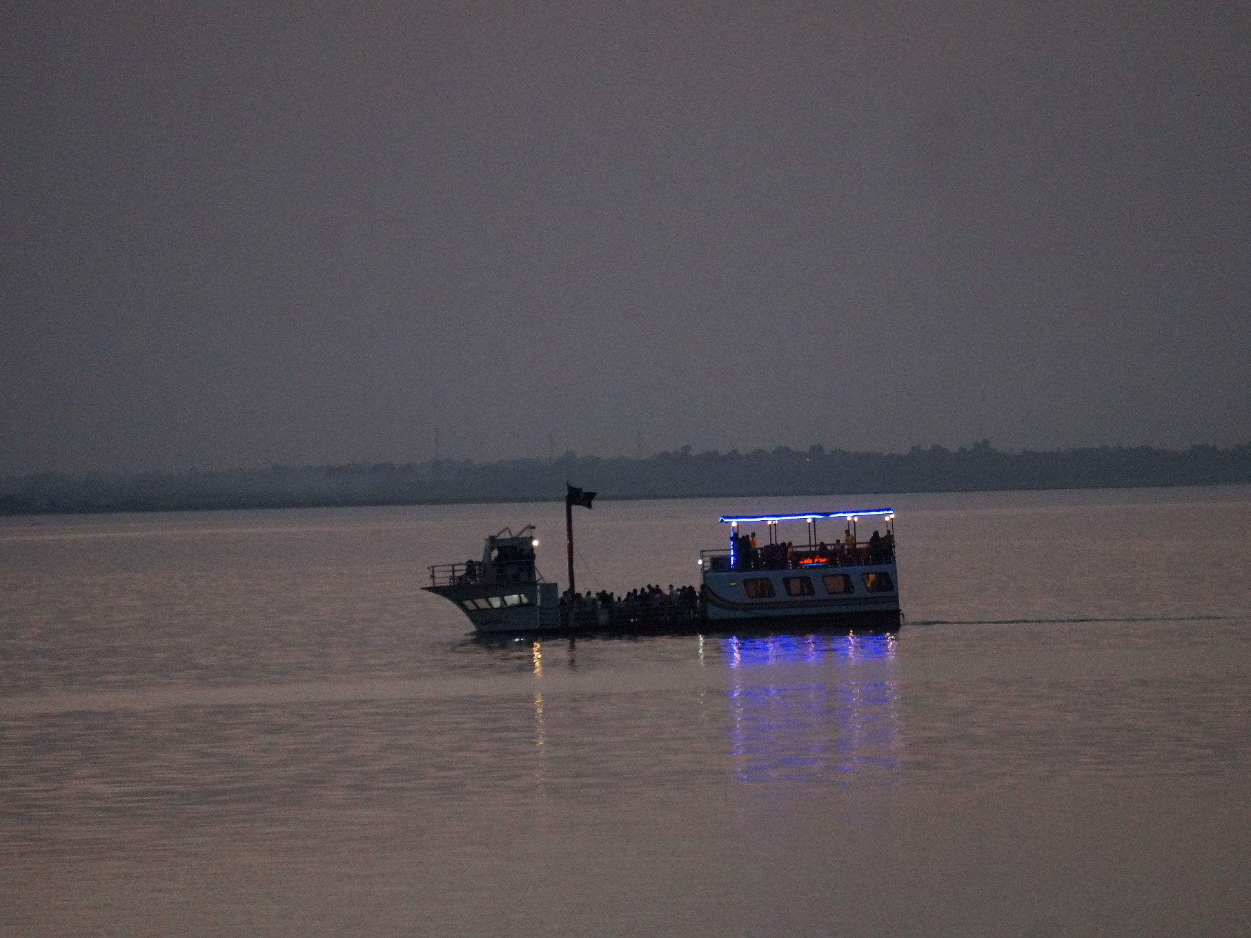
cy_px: 469
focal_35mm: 342
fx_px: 12360
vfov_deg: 4.3
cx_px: 627
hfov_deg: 5.8
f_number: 6.3
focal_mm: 210
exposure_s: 1/40
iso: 3200
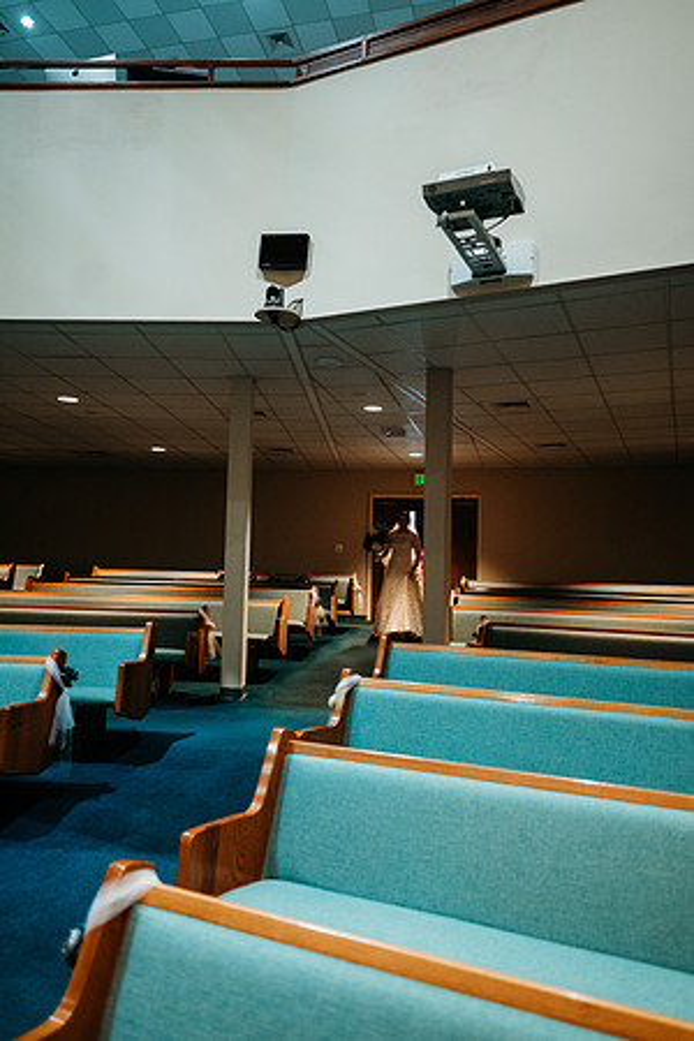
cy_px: 520
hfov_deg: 53.1
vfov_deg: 73.7
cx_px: 347
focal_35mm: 24
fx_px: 694
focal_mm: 24
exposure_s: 1/125
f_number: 1.8
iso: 2000
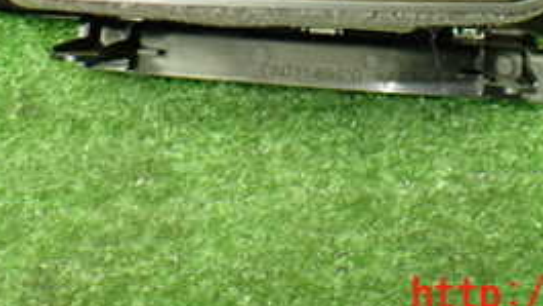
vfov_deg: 15.2
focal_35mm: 74
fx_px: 1065
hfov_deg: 28.6
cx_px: 260
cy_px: -140
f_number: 2.3
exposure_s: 1/60
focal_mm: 5.4
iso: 800
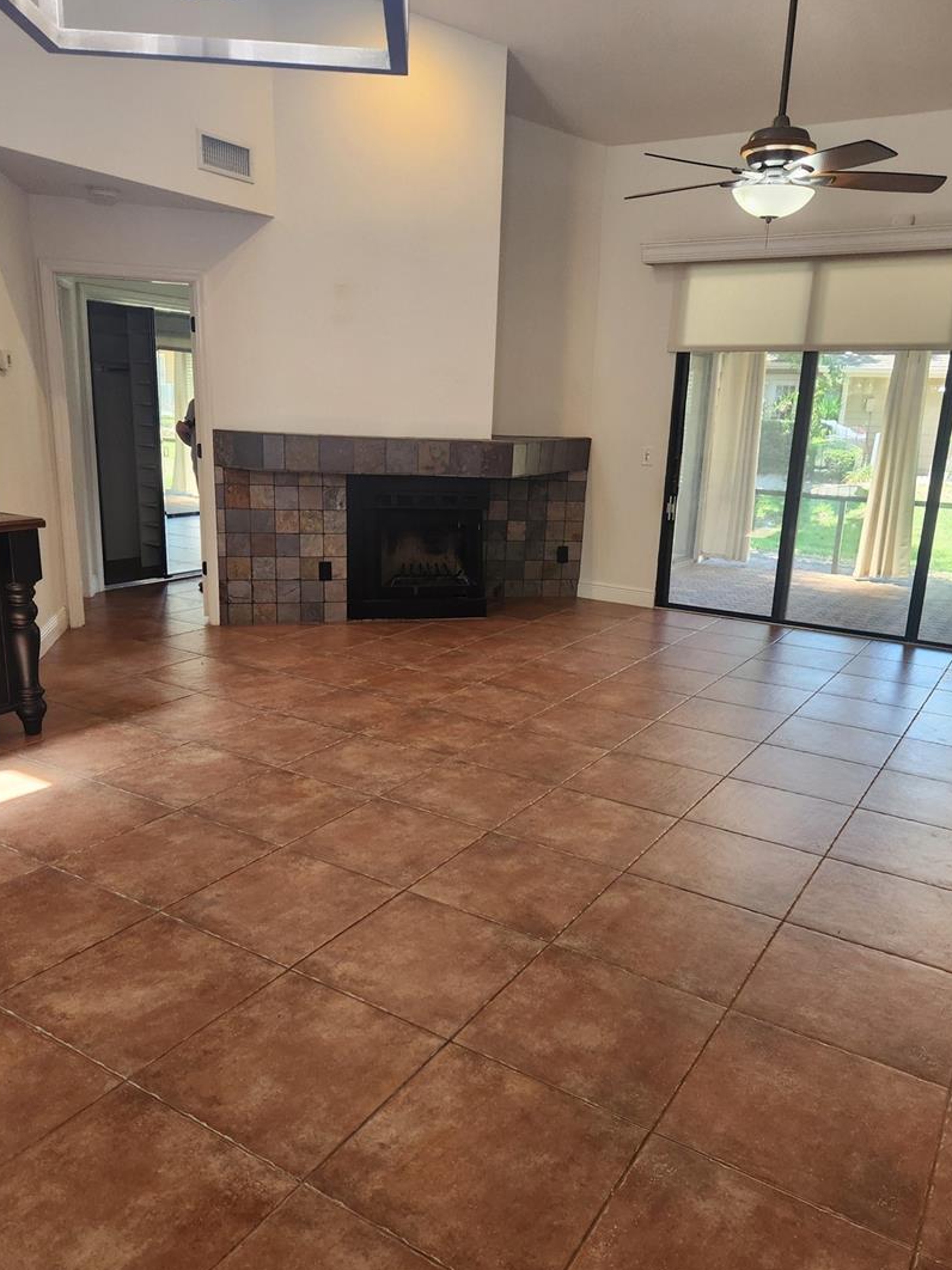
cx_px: 489
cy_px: 673
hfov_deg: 53.0
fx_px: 954
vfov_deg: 67.3
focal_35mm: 26
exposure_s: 1/120
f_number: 1.8
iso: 200
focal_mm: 5.4
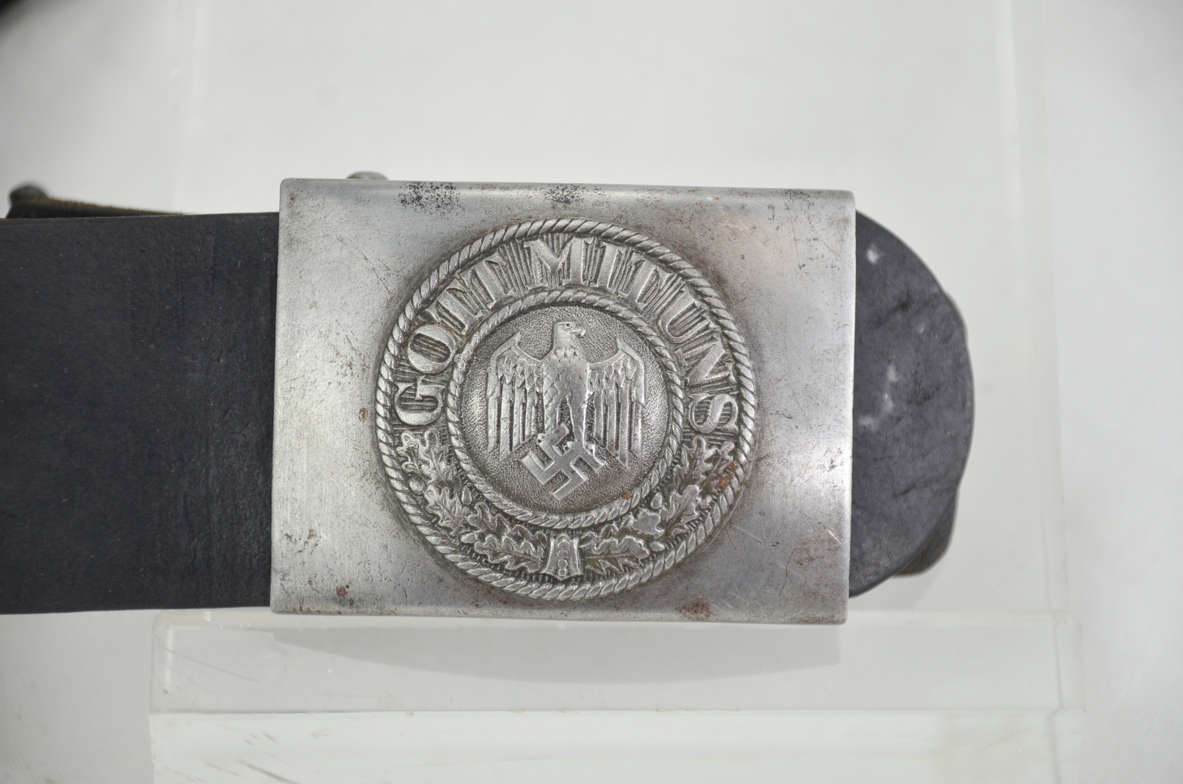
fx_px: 5903
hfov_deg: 11.4
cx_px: 592
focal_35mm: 180
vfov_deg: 7.6
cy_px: 392
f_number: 5.6
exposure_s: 1/250
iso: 800
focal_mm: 120
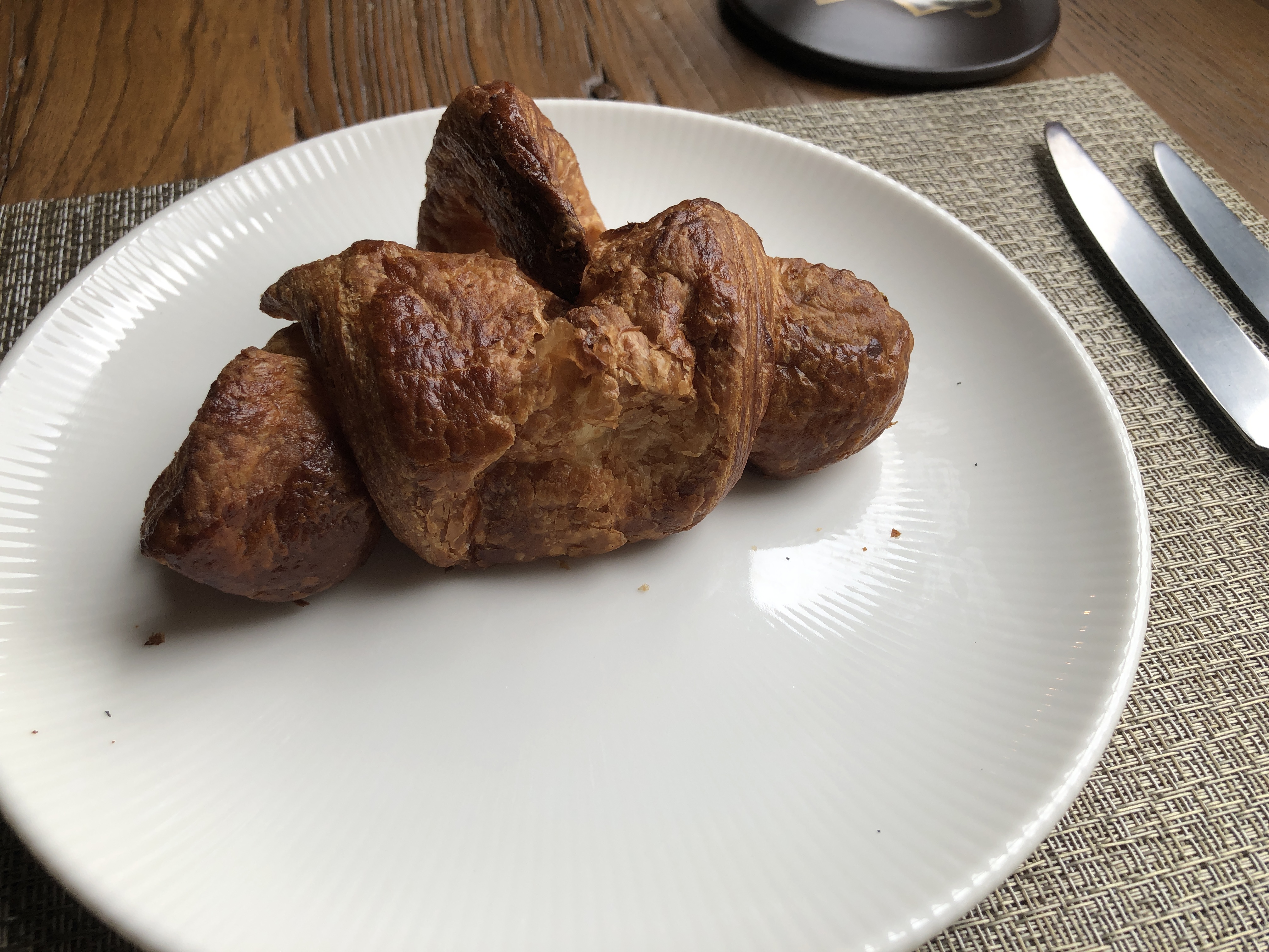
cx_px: 634
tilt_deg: -49.2
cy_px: 476
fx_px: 1026
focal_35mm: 28
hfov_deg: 63.4
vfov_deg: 49.7
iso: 20
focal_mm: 3.99
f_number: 1.8
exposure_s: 1/379
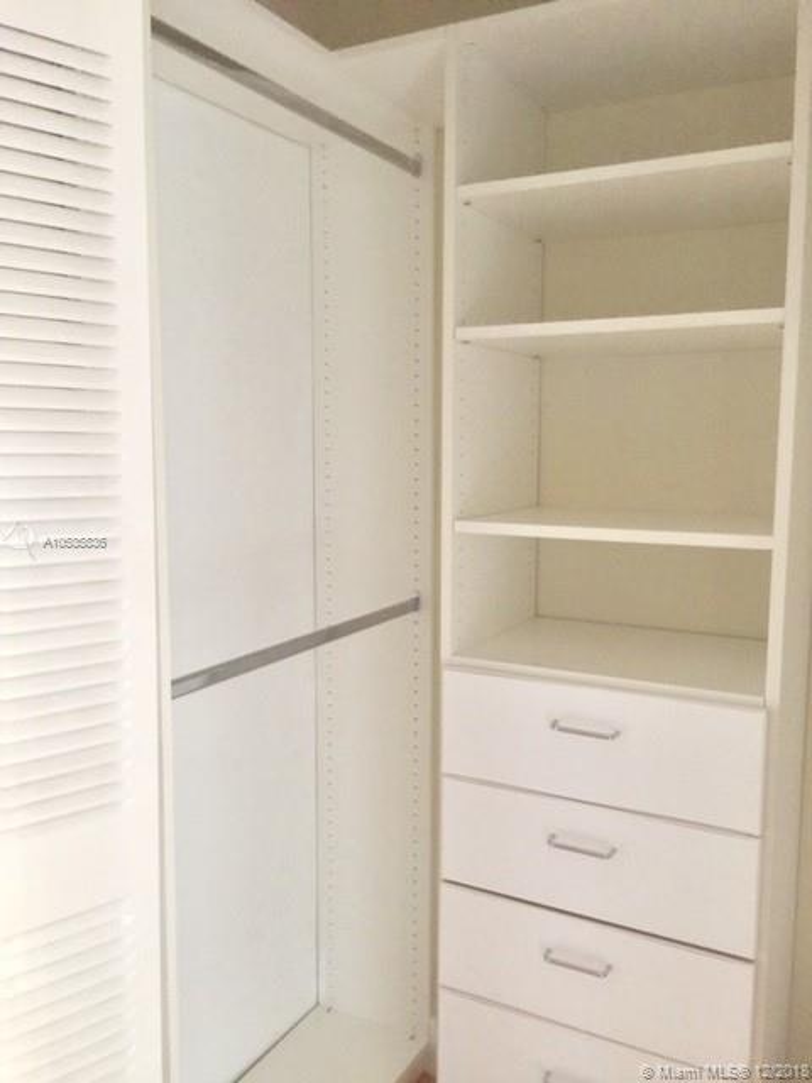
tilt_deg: -4.5
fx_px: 907
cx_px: 406
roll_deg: -0.7
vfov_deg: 61.7
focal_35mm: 29
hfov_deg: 48.2
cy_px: 542
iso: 80
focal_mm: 4.15
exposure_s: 1/4
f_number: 2.2
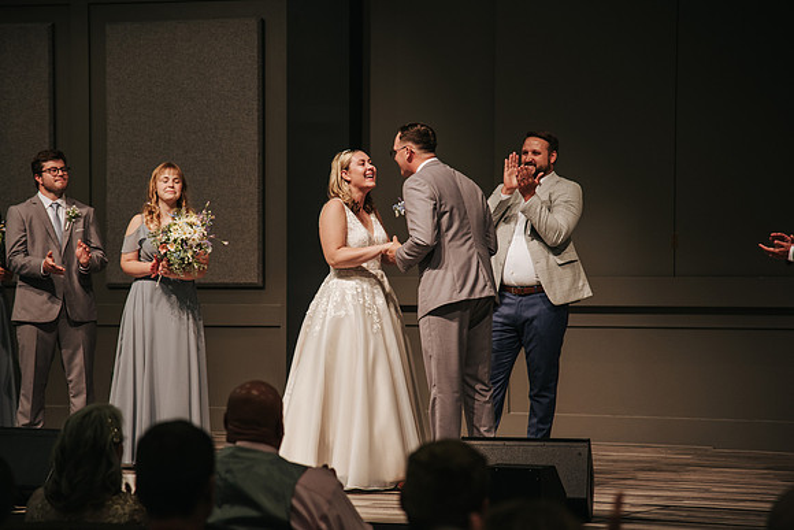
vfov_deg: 10.6
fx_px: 2861
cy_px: 253
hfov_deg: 15.8
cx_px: 371
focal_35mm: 130
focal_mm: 120
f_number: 4
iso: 1000
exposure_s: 1/200
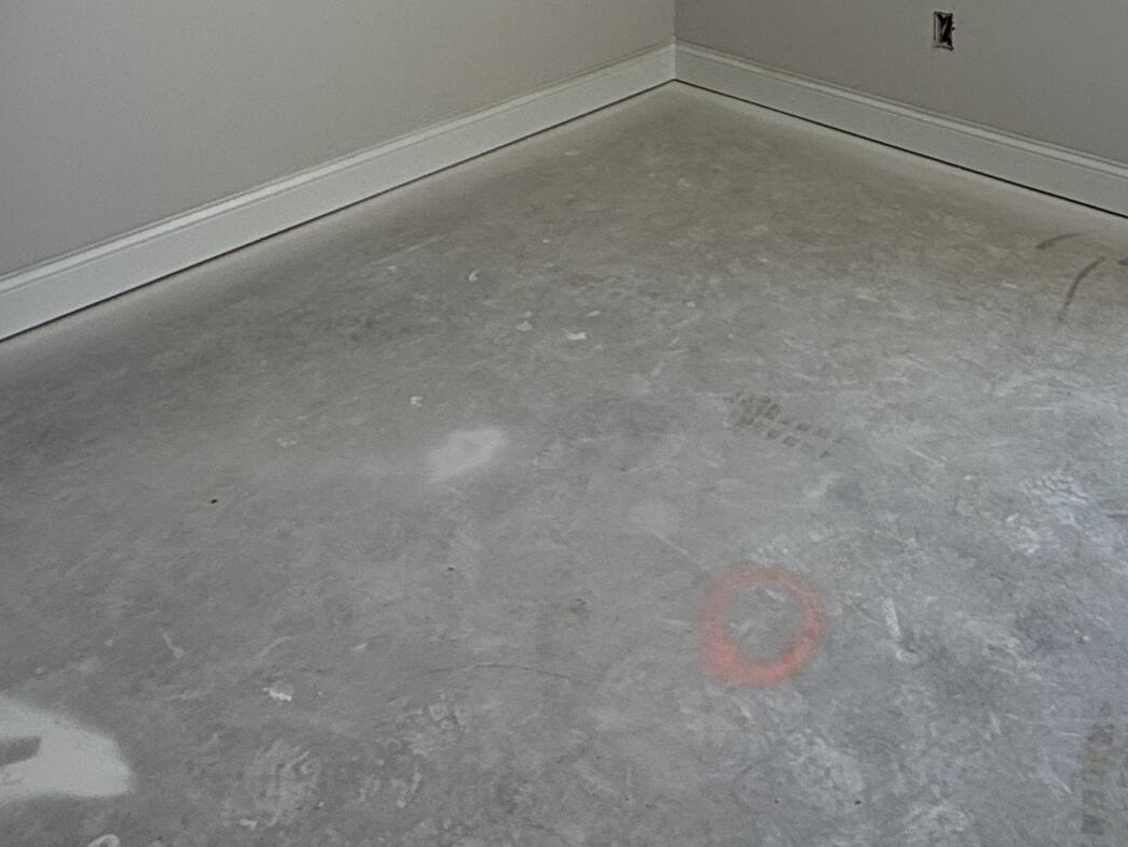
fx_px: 1304
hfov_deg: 45.9
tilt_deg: -0.6
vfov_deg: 27.9
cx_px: 770
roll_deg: -0.7
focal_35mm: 40
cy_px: -329
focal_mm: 2.22
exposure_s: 1/99
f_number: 2.2
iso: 80
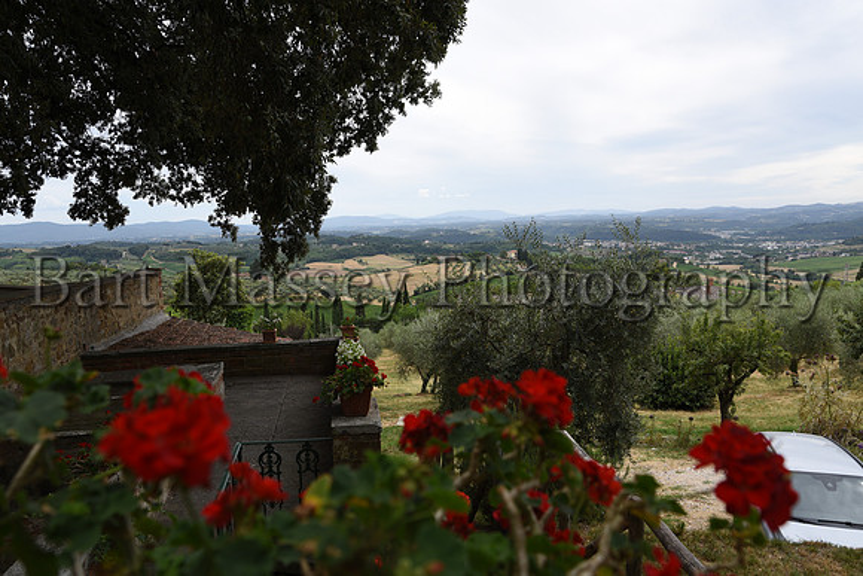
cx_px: 432
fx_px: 671
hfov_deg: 65.5
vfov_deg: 46.4
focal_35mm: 28
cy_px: 288
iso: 64
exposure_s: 1/125
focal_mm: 28
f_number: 7.1
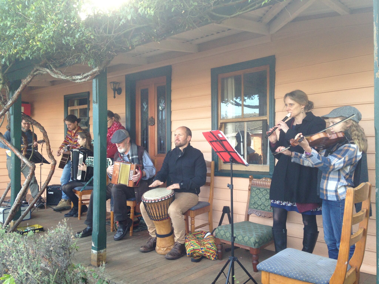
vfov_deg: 42.9
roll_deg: +0.5
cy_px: 142
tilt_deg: +0.6
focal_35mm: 33
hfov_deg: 55.4
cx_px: 190
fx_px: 361
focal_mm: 4.12
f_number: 2.4
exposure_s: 1/120
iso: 80
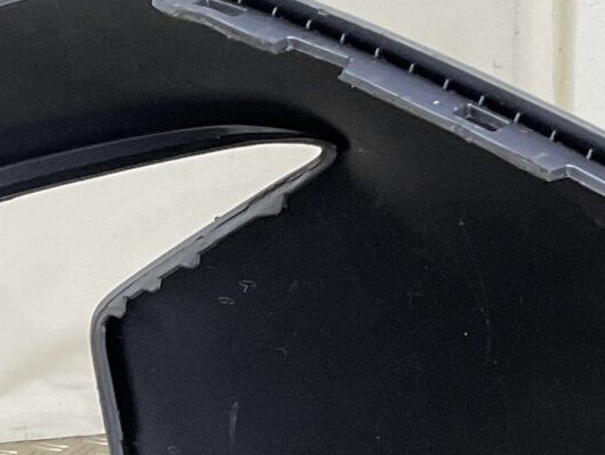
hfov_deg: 13.4
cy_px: 717
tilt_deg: -25.3
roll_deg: +5.9
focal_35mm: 139
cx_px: -297
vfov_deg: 10.3
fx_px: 2430
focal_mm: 3
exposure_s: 1/100
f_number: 1.8
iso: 32
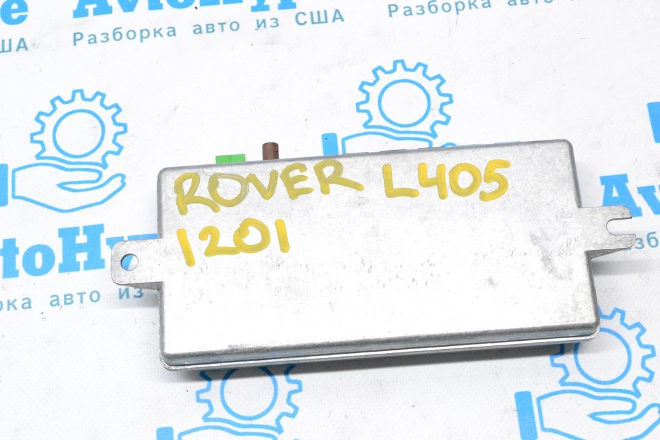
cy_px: 220
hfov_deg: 35.0
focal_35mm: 57
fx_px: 1045
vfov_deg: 23.8
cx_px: 330
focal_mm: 38
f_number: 11
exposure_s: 1/160
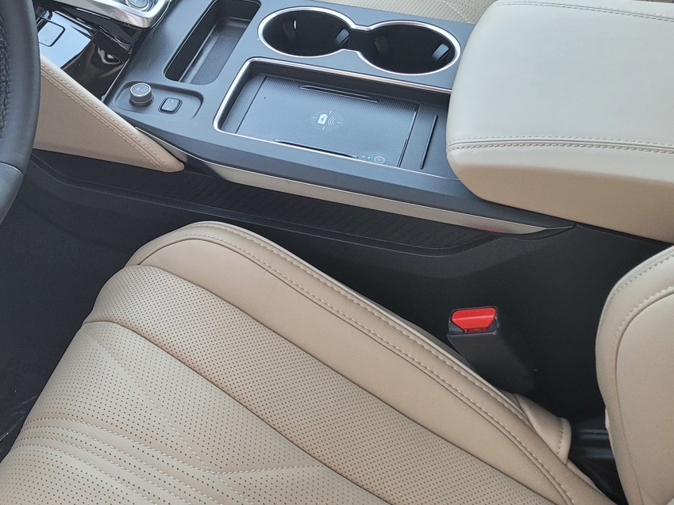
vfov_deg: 28.8
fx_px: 954
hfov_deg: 37.6
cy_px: 74
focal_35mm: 49
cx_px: 139
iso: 200
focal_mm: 5.4
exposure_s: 1/120
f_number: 1.8
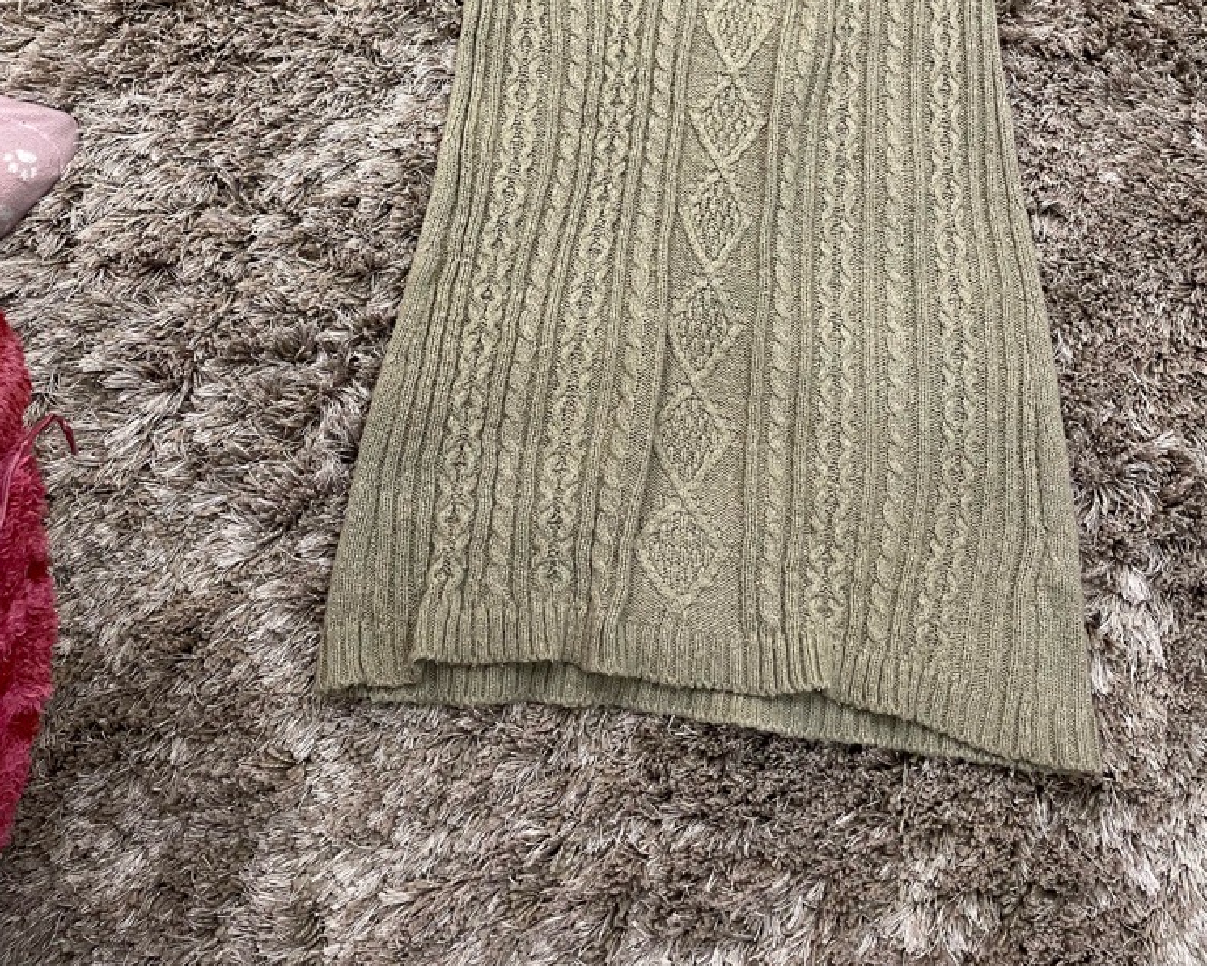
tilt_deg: -71.5
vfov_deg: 41.7
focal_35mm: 34
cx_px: 604
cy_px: 207
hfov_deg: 52.8
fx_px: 1215
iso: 200
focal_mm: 4.2
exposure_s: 1/50
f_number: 1.6
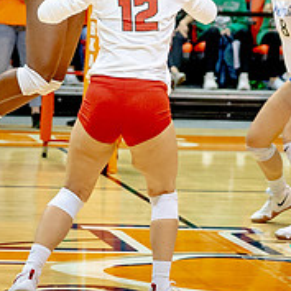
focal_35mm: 262
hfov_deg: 6.7
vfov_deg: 6.7
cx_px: 64
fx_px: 2492
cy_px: -31
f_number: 2.8
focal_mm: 70
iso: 4000
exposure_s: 1/1500
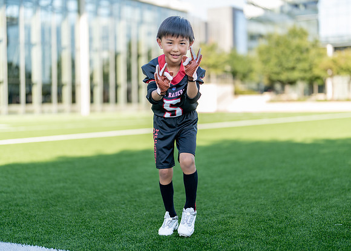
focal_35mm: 61
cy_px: 120
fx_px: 609
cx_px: 175
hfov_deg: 32.2
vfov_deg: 23.3
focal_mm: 50
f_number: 1.2
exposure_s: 1/1250
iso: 100
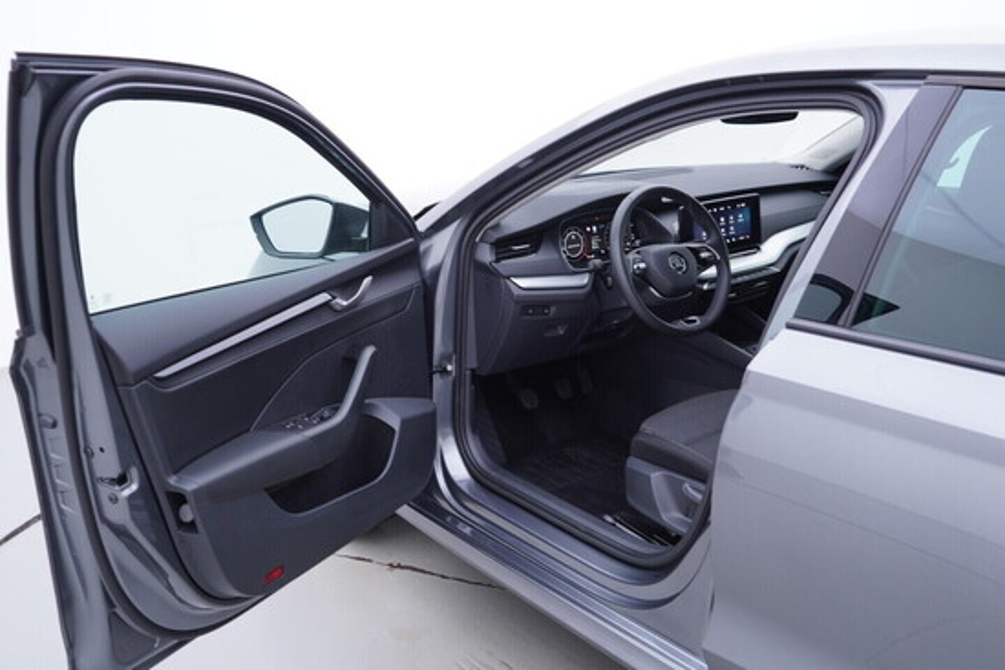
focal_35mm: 36
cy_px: 335
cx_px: 502
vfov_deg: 36.9
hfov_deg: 53.1
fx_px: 1005
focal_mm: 24
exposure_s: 1/50
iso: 125
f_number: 3.2
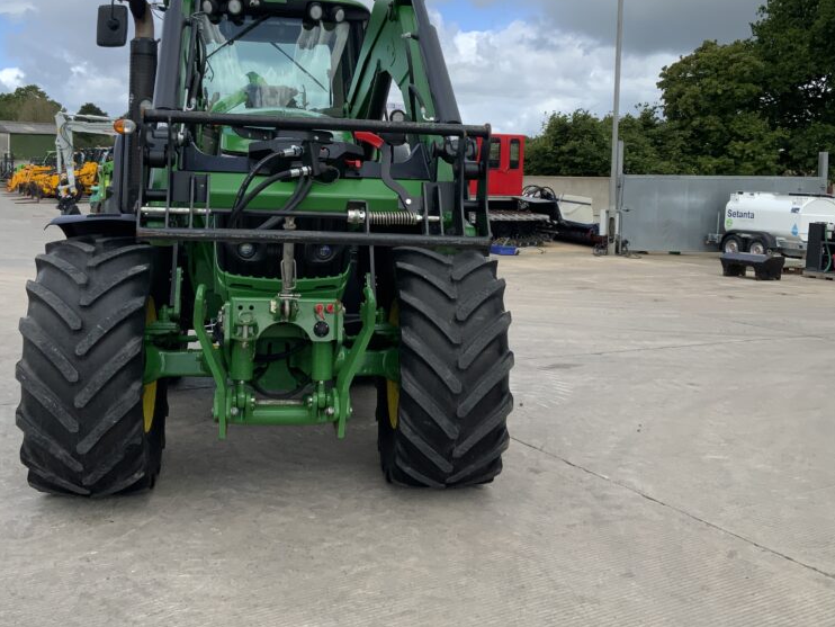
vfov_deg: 35.7
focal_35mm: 40
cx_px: 375
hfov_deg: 46.7
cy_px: 218
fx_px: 965
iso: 16
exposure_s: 1/1730
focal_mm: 3
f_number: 1.8
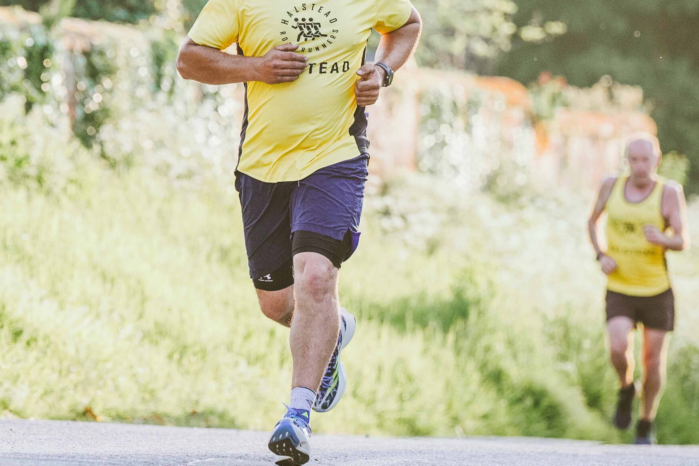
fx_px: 8117
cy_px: 173
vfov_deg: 3.3
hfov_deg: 4.9
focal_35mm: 418
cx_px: 220
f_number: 3.5
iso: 500
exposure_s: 1/1250
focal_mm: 190
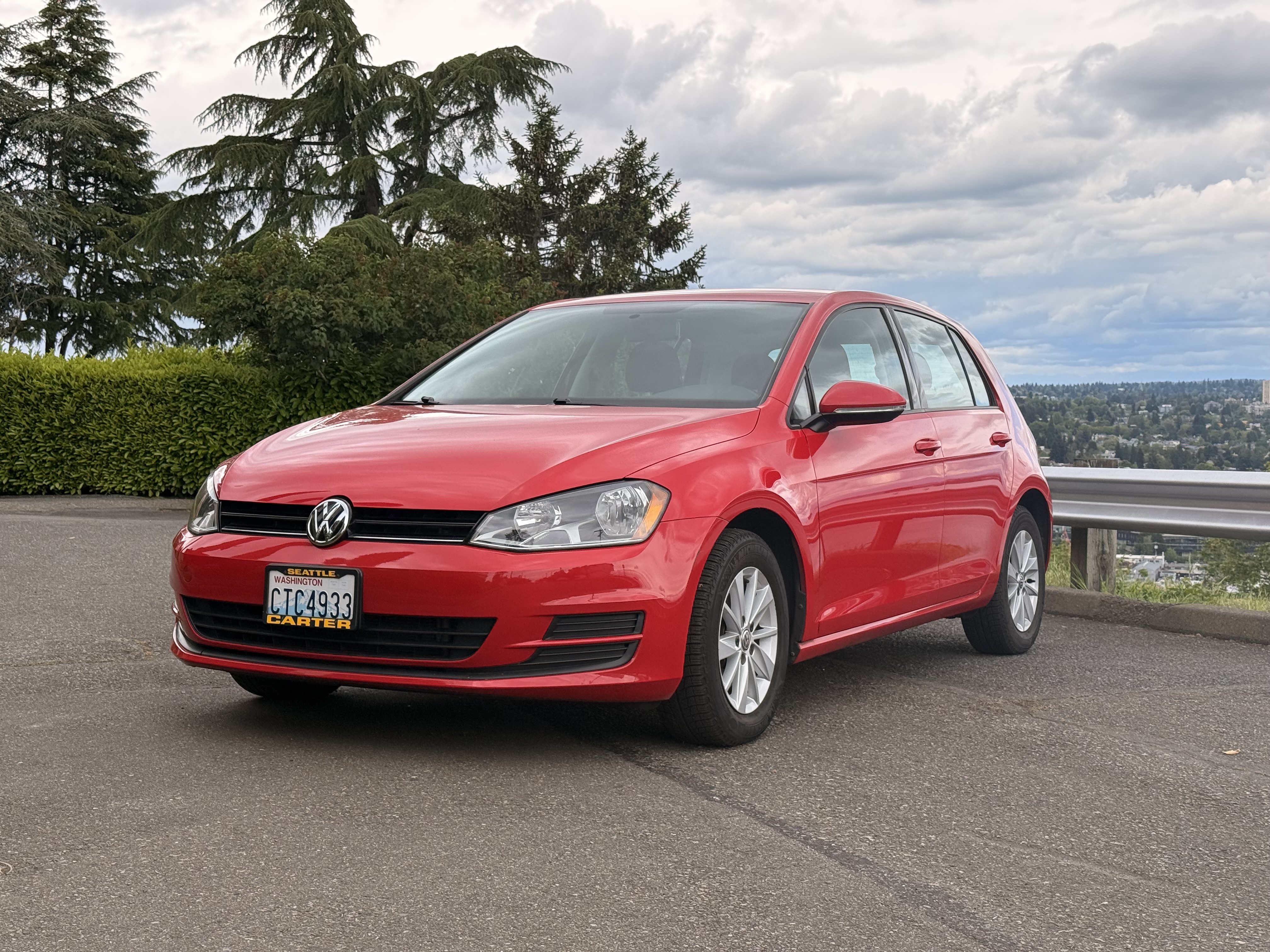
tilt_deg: -2.5
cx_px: 635
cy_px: 476
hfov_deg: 39.7
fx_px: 1761
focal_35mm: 48
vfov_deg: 30.3
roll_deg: -0.1
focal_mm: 6.76
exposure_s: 1/2976
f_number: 1.78
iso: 80
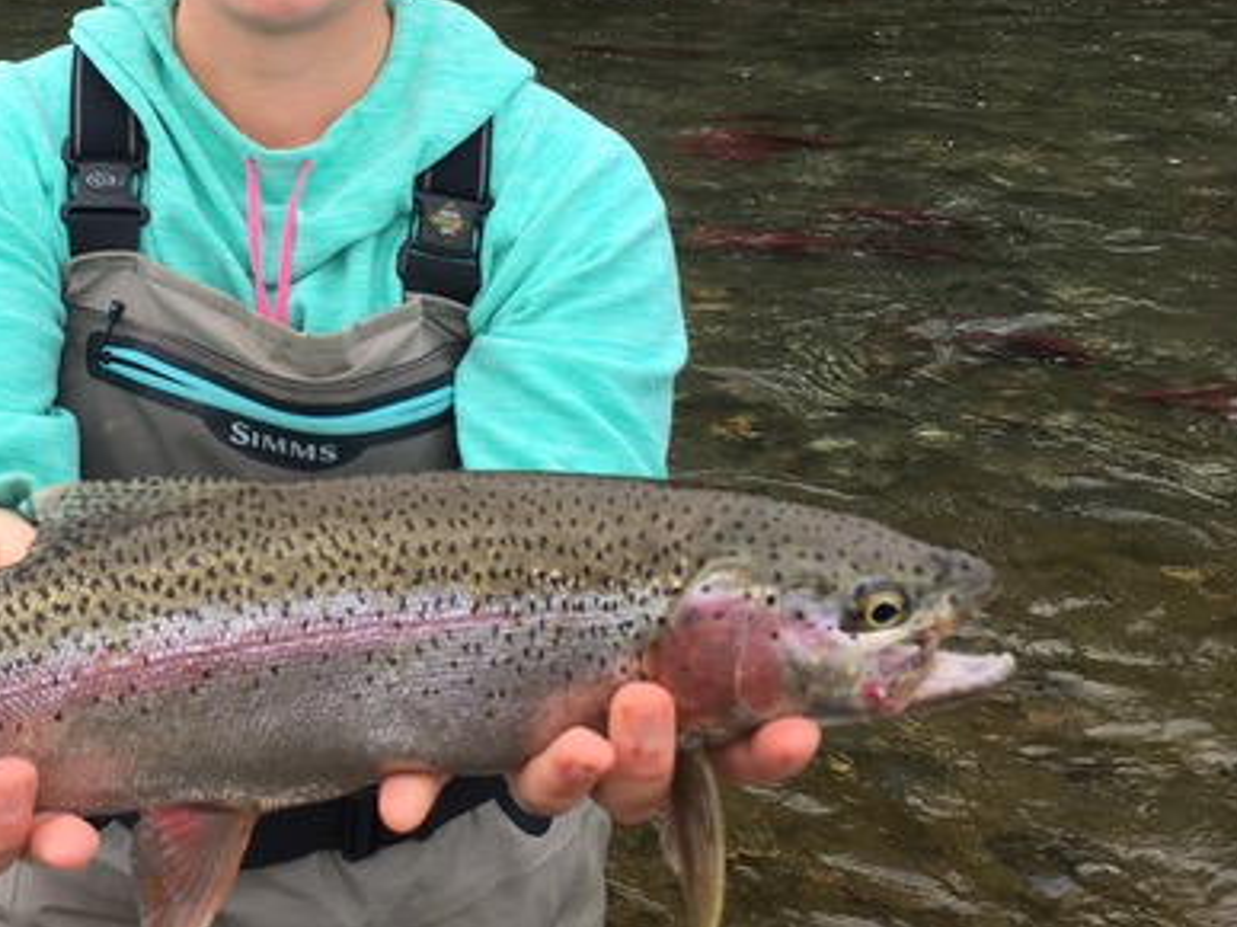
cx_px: 240
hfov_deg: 38.1
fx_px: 1715
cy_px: 288
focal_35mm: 48
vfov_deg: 30.0
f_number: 2.2
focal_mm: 4.15
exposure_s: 1/259
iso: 25
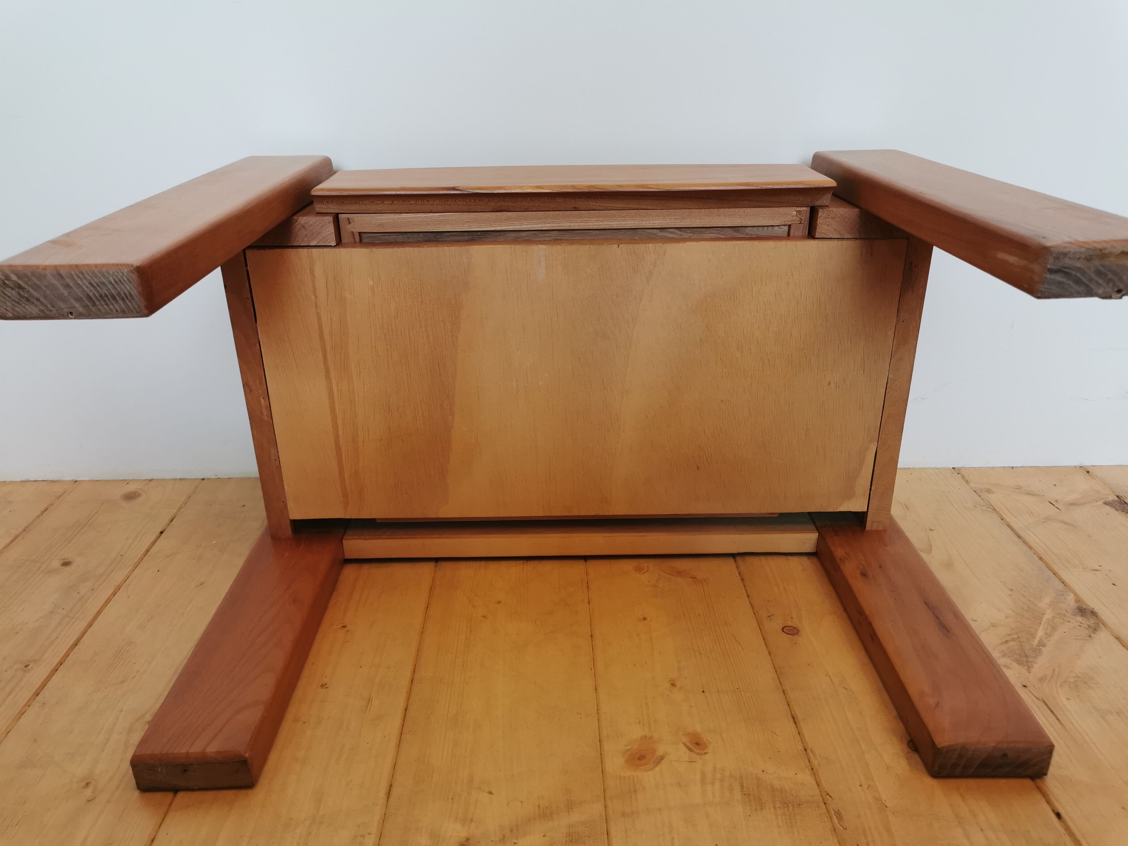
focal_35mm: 27
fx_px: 880
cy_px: 423
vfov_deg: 51.4
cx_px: 564
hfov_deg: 65.3
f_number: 1.8
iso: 125
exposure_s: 1/50
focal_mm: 5.58
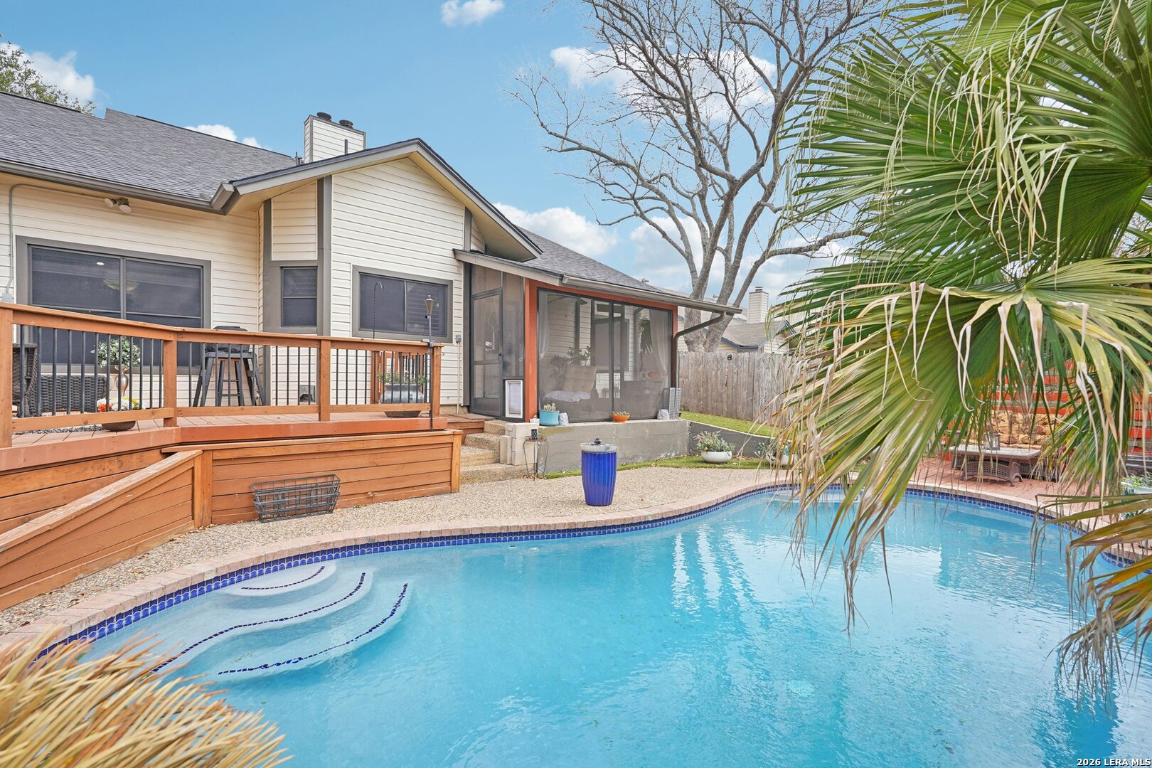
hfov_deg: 96.7
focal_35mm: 16
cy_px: 384
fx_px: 512
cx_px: 576
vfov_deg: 73.7
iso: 100
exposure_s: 1/160
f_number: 8
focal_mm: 16
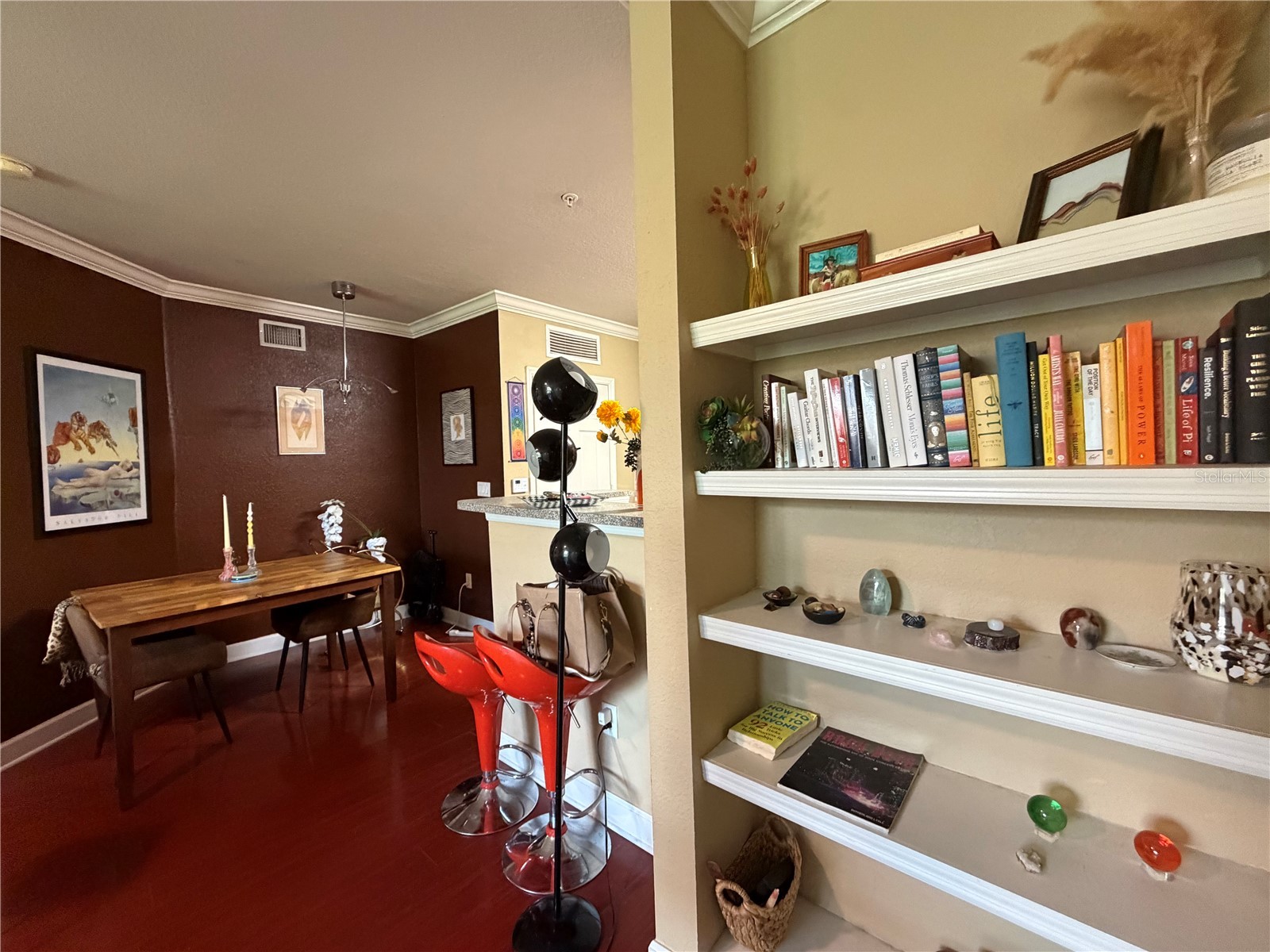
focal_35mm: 14
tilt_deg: -2.0
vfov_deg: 85.7
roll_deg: +1.7
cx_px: 635
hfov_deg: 102.1
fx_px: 514
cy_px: 476
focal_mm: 2.22
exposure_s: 1/60
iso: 640
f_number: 2.2
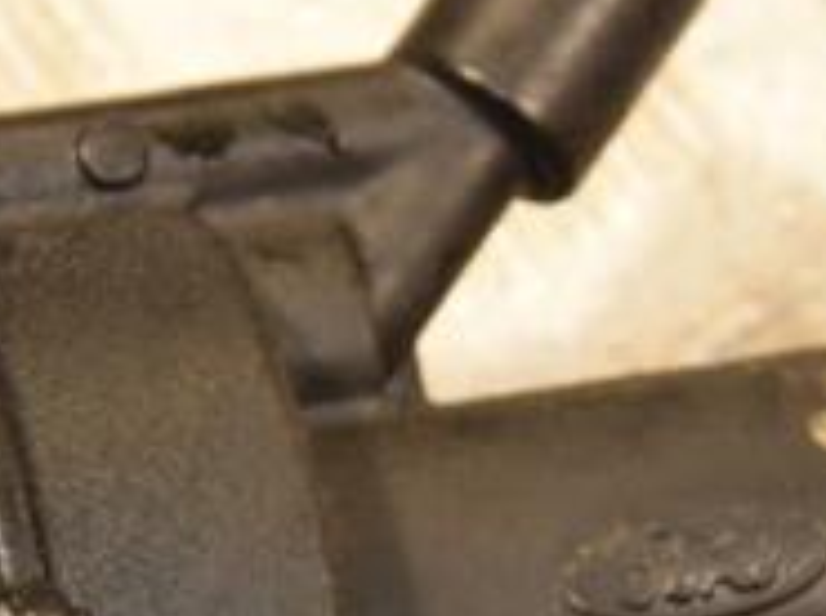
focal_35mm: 272
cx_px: 446
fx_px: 6478
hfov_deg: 7.3
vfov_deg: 5.4
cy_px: 411
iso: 800
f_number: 5.6
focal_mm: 58
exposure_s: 1/200
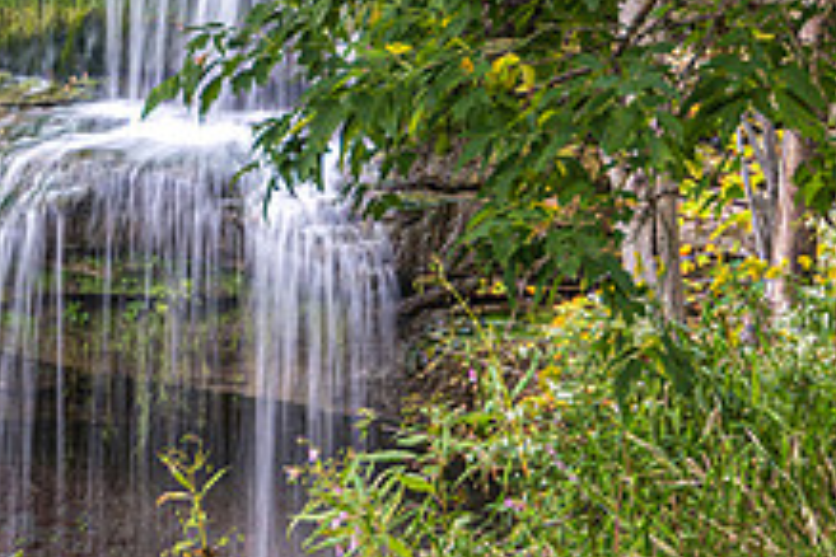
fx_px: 5248
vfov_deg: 6.1
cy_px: 44
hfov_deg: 9.1
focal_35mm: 226
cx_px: 99
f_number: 5.6
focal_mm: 57
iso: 100
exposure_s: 1/5
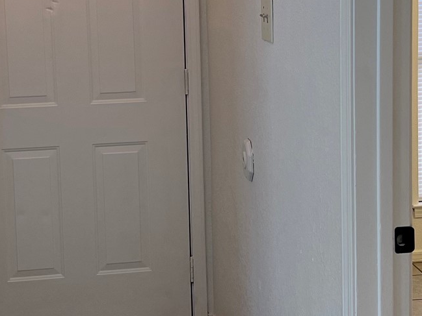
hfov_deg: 23.8
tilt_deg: -8.8
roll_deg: +1.3
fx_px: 1000
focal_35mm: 82
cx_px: 211
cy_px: 88
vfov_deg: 17.9
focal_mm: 5.7
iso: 50
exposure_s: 1/120
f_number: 1.5
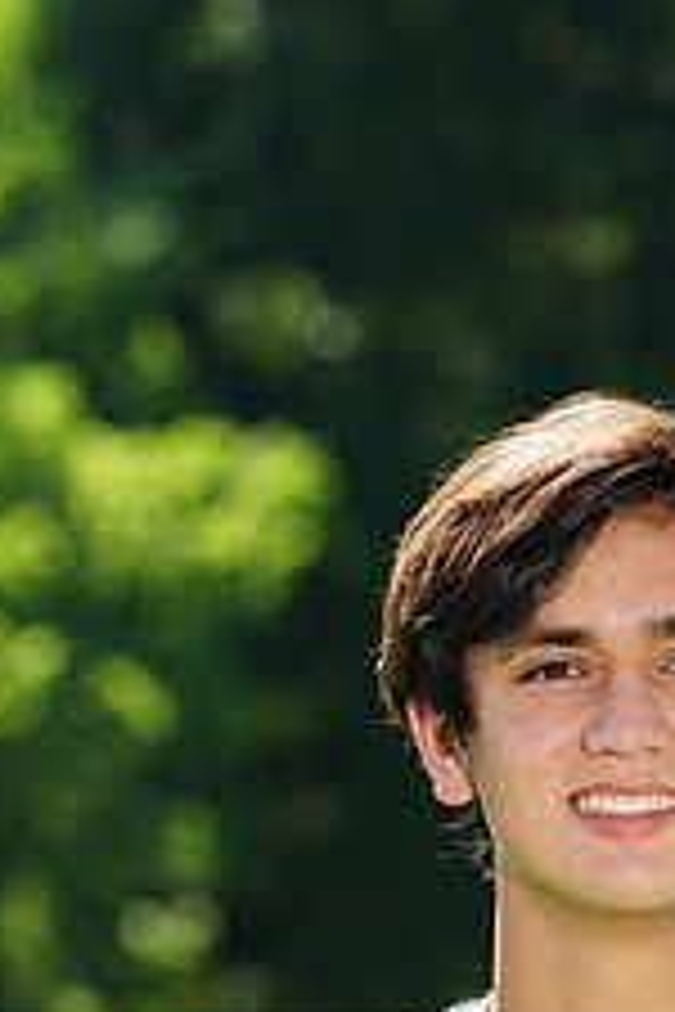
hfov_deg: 1.9
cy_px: 1079
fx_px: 20023
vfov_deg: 2.9
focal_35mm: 712
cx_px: 621
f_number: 10
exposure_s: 1/200
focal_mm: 276
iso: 200
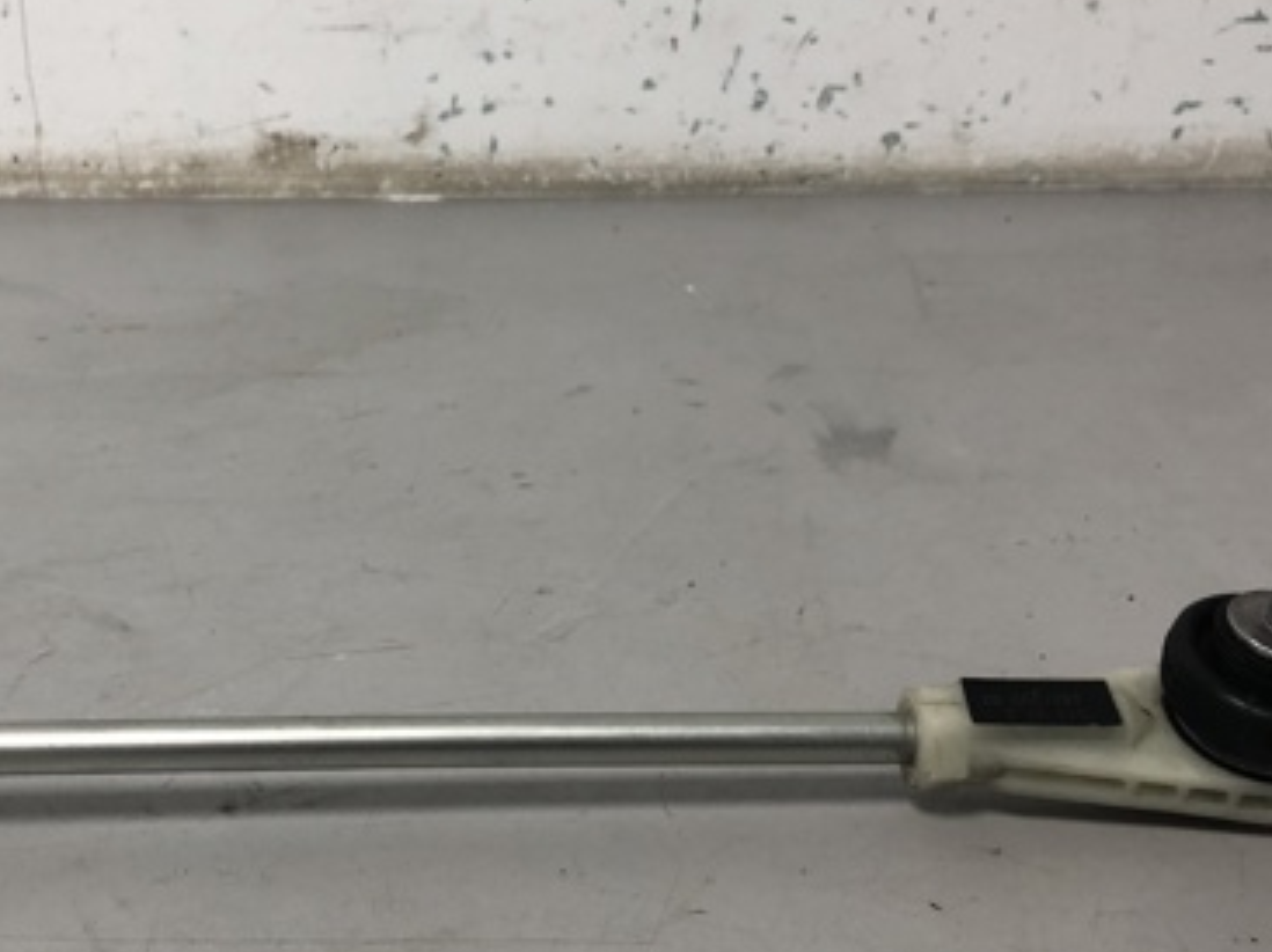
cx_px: 438
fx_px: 1799
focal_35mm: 49
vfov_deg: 29.6
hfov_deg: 38.5
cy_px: 504
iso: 25
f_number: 1.8
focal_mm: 4
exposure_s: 1/33
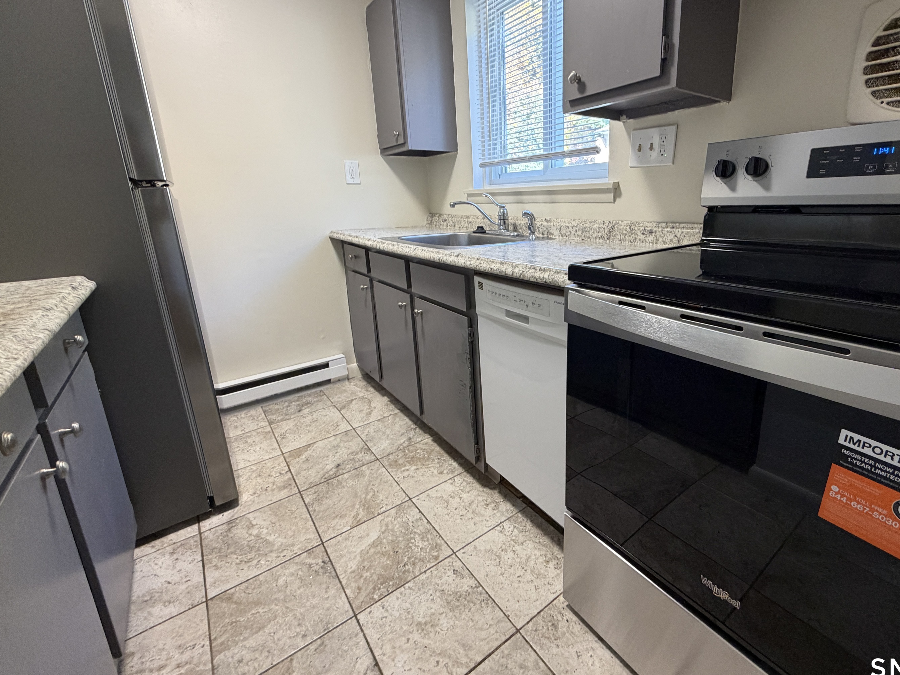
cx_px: 510
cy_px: 300
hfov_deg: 94.0
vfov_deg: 77.8
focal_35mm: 16
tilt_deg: -14.2
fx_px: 416
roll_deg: +1.7
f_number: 2.2
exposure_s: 1/60
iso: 250
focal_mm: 2.22
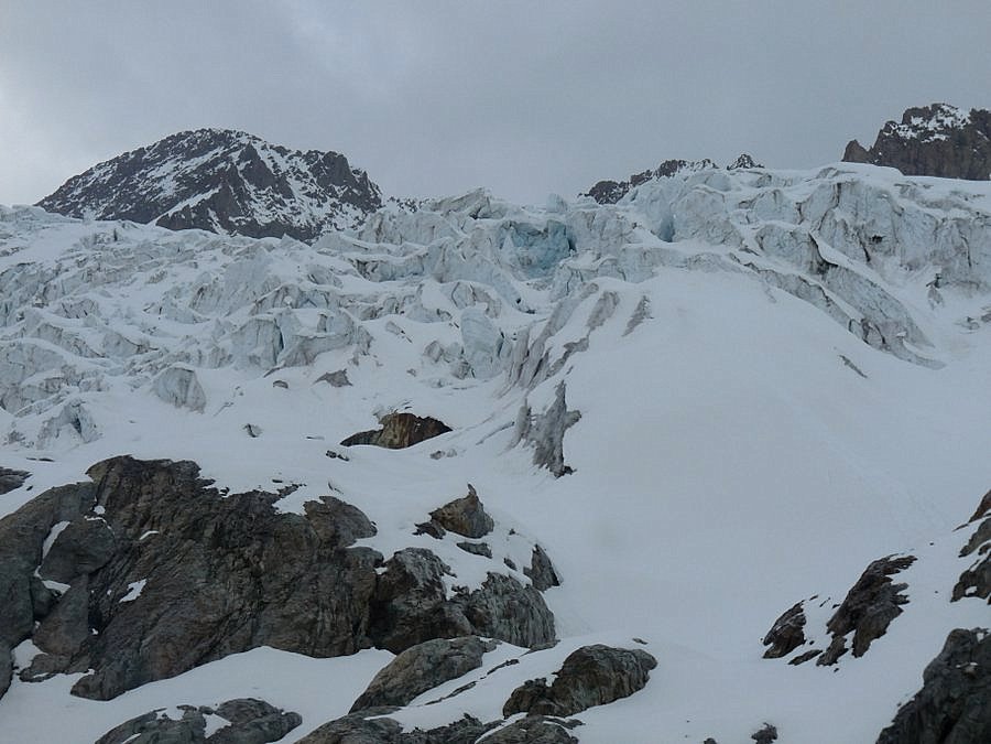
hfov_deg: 17.4
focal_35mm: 113
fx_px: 3235
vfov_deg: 13.1
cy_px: 372
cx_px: 496
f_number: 6.3
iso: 100
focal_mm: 20.1
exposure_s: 1/400
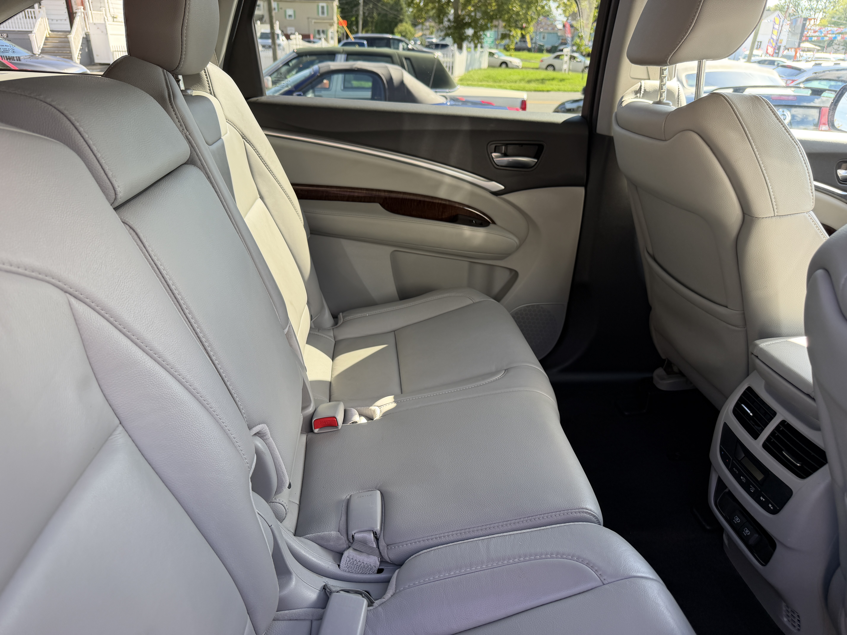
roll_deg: -0.7
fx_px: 587
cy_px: 318
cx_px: 424
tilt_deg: -27.1
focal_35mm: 24
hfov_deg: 71.6
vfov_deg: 56.8
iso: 64
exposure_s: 1/121
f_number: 1.78
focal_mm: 6.76
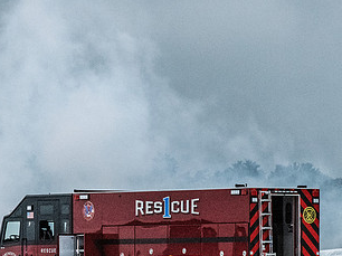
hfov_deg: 3.9
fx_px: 5074
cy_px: 249
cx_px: 160
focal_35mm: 514
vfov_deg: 2.9
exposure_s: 1/8000
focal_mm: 200
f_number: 6.3
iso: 8000
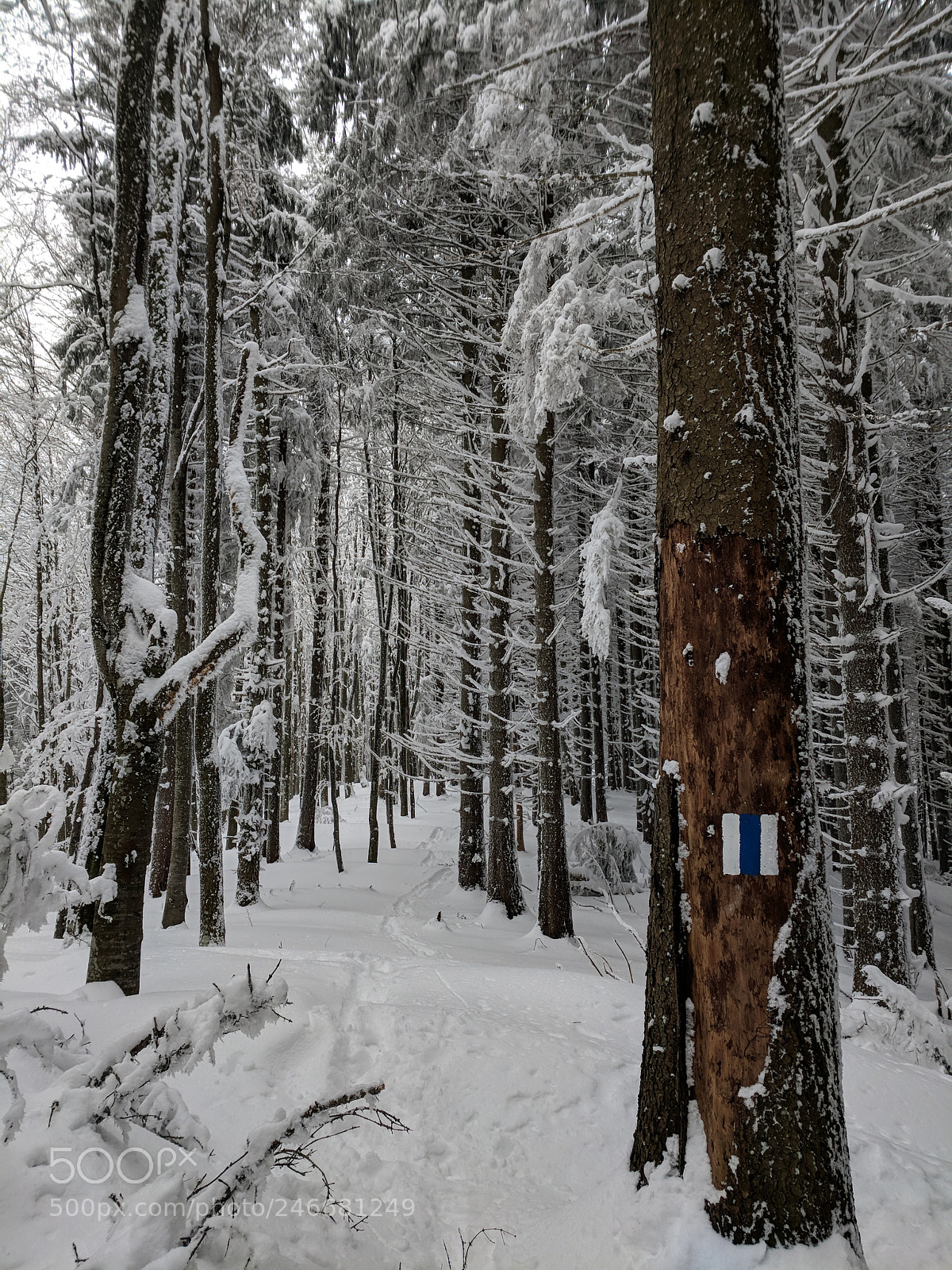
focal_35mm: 26
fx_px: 953
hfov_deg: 53.1
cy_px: 635
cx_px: 476
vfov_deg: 67.3
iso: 92
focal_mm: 4.67
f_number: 2
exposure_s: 1/100
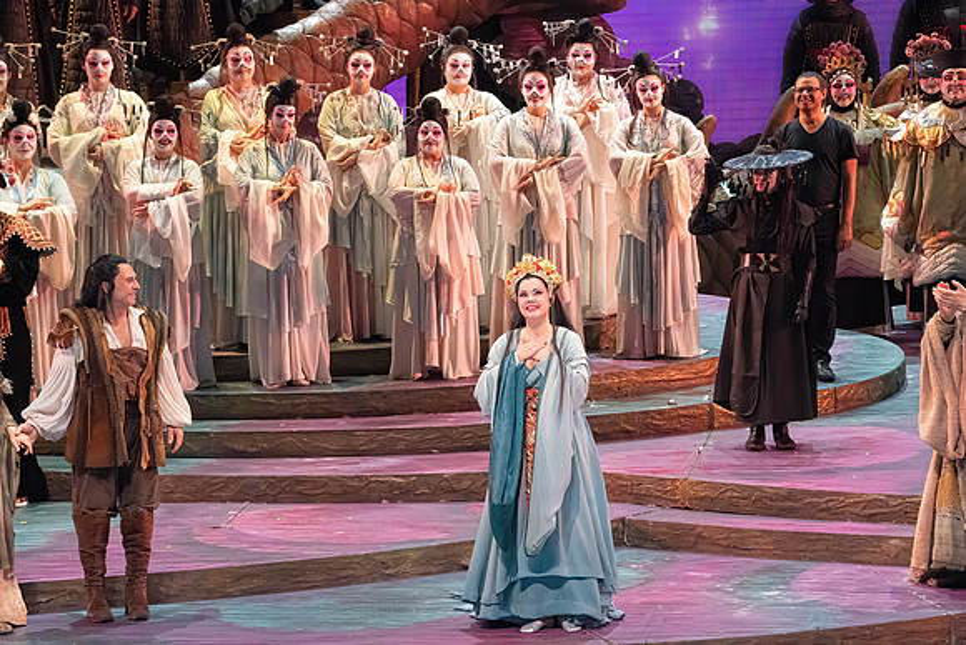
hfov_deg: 10.3
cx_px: 483
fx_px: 5368
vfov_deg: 6.9
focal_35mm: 200
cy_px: 322
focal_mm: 200
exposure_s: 1/1000
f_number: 10
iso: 20000
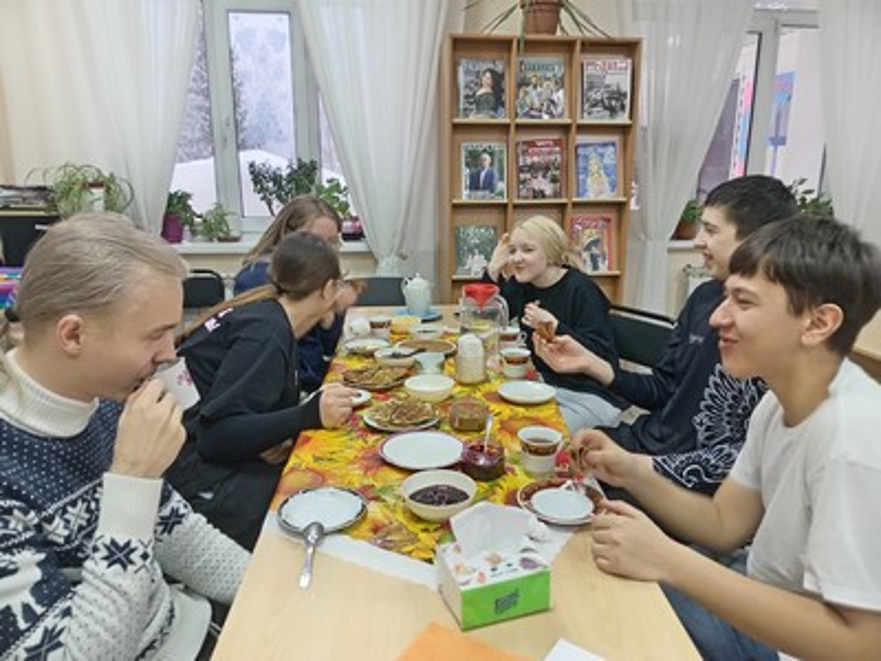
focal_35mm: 25
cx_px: 440
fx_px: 636
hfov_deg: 69.4
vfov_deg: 54.9
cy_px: 330
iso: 362
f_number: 1.8
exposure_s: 1/24
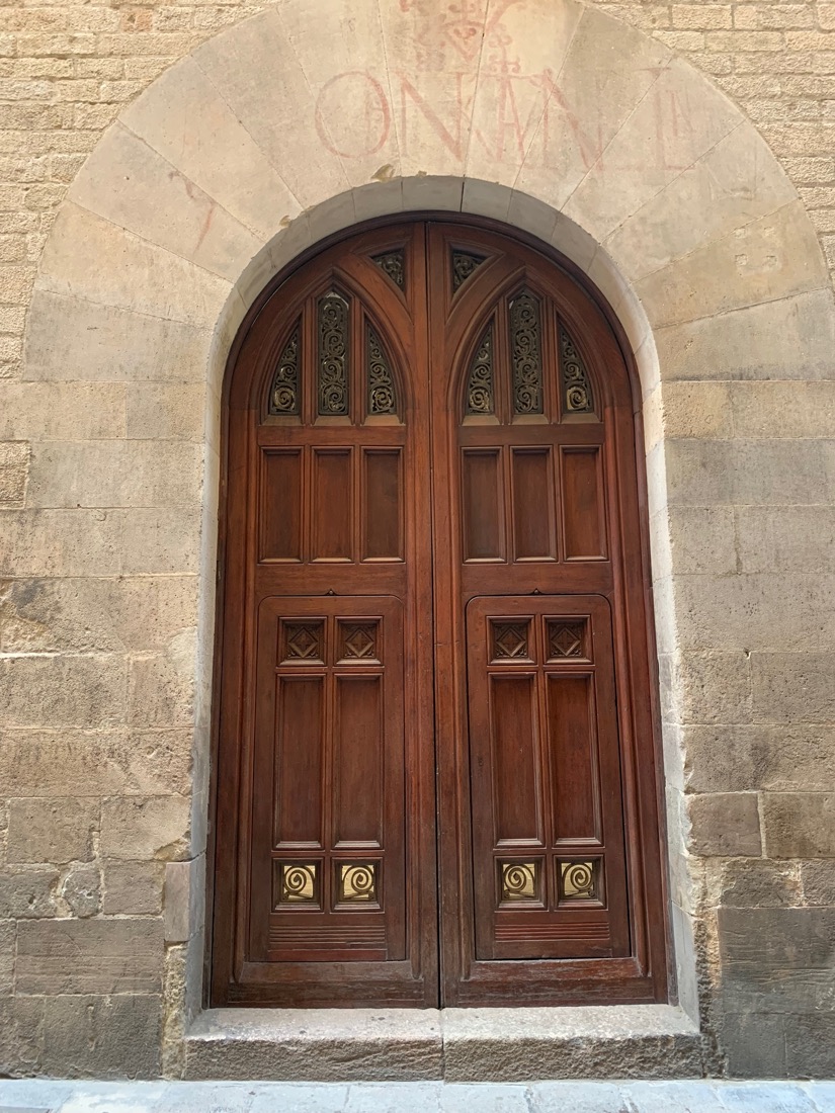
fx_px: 836
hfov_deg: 53.1
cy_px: 556
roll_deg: +0.1
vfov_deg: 67.3
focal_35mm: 26
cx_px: 418
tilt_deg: +11.0
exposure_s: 1/60
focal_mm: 4.25
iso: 125
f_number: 1.8
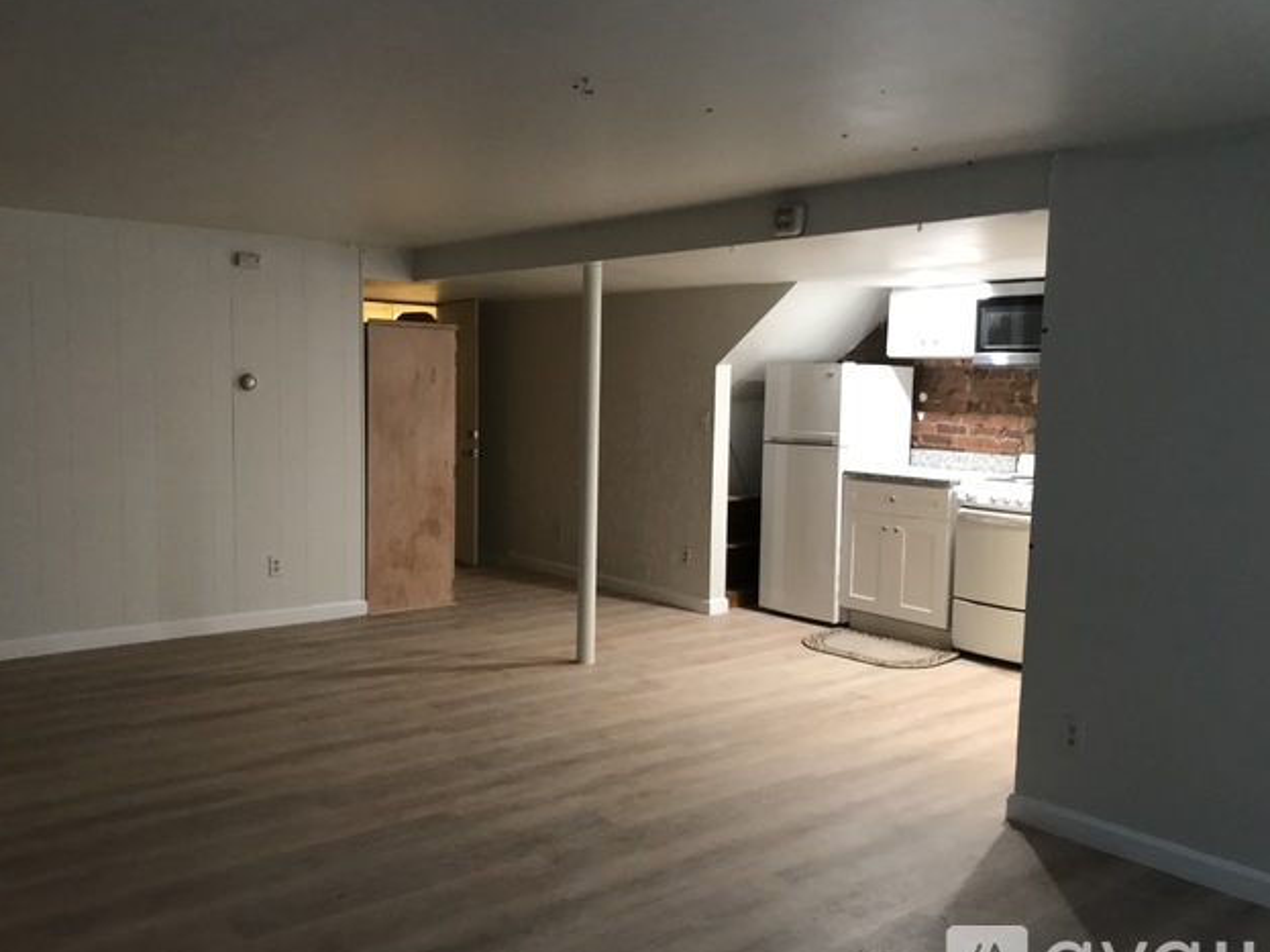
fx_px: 1100
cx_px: 596
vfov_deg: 46.8
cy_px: 497
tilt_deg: -5.5
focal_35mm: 30
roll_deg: -0.8
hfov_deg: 59.9
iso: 200
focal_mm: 3.99
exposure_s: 1/30
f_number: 1.8
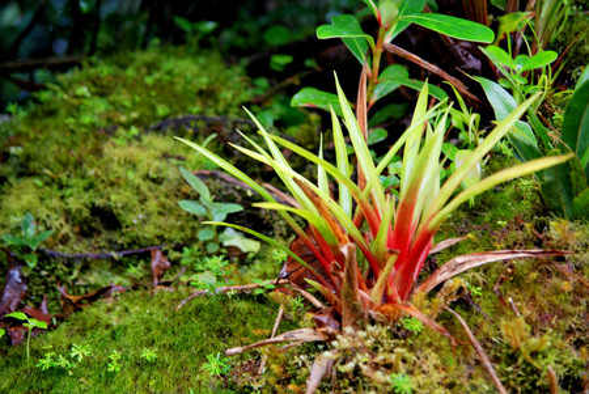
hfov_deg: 27.0
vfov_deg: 18.2
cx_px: 294
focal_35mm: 75
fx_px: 1228
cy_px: 197
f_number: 2.8
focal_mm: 50
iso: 400
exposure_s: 1/30
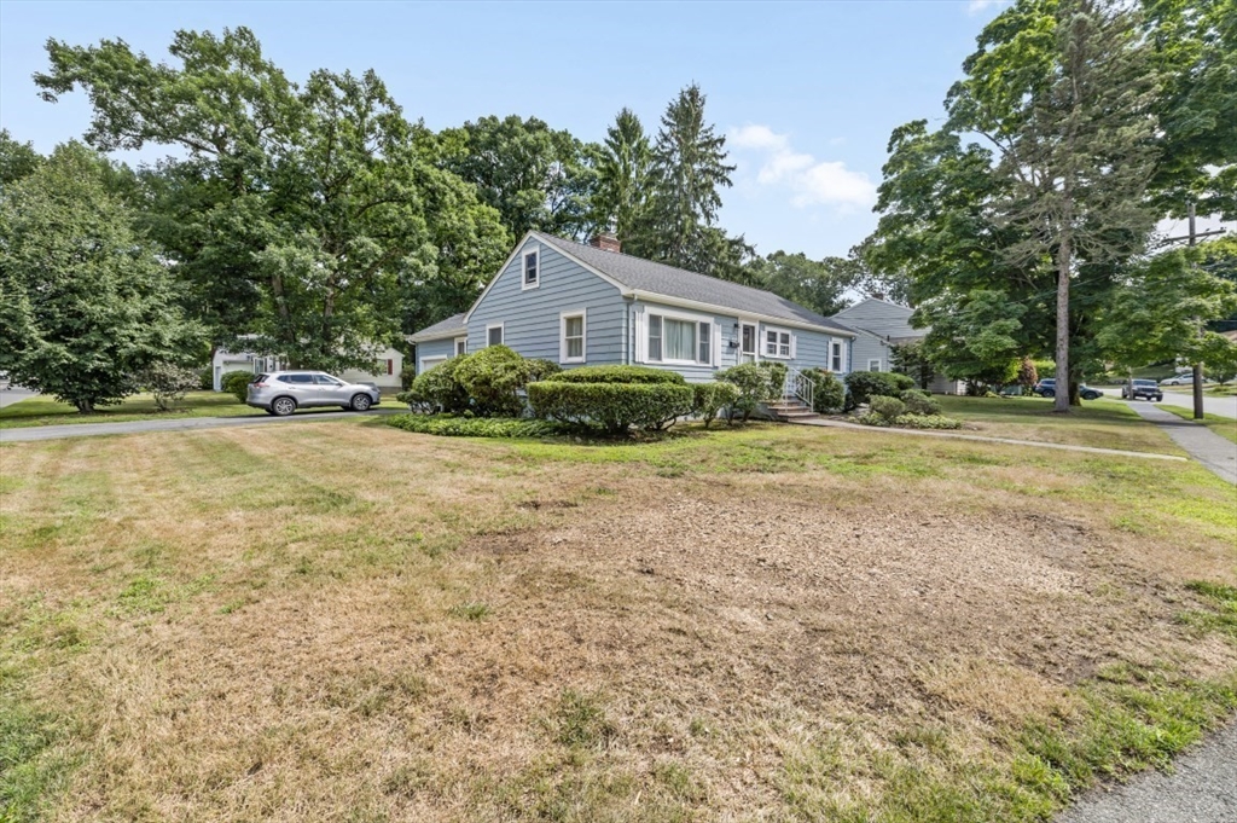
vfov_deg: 81.1
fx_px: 481
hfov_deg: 104.3
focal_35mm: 14
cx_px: 618
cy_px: 412
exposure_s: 1/250
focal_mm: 14
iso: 100
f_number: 8
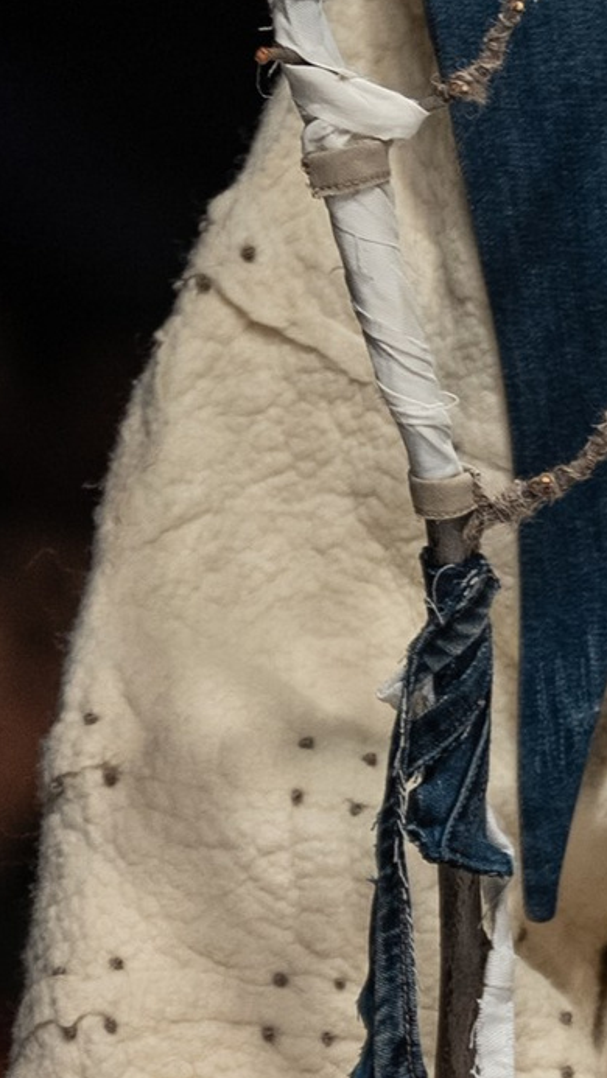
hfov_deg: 1.0
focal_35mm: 1161
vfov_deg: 1.9
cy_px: 190
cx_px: 1513
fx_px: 33208
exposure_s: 1/400
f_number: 2.8
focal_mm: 200
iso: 200
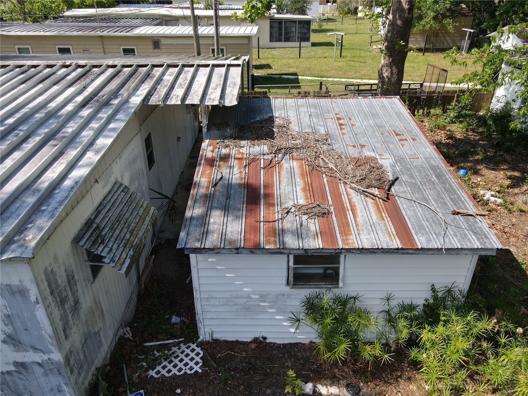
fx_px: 366
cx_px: 264
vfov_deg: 56.8
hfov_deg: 71.6
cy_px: 198
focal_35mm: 24
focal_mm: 4.5
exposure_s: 1/320
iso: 100
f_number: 2.8
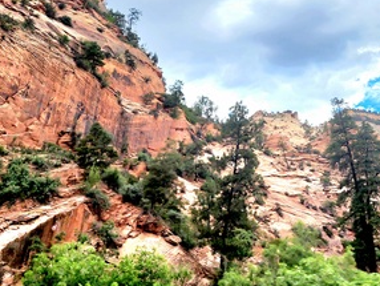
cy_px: 39
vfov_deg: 31.0
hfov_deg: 42.0
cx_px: 197
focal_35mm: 45
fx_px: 494
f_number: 1.8
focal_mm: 6.4
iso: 12
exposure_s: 1/435
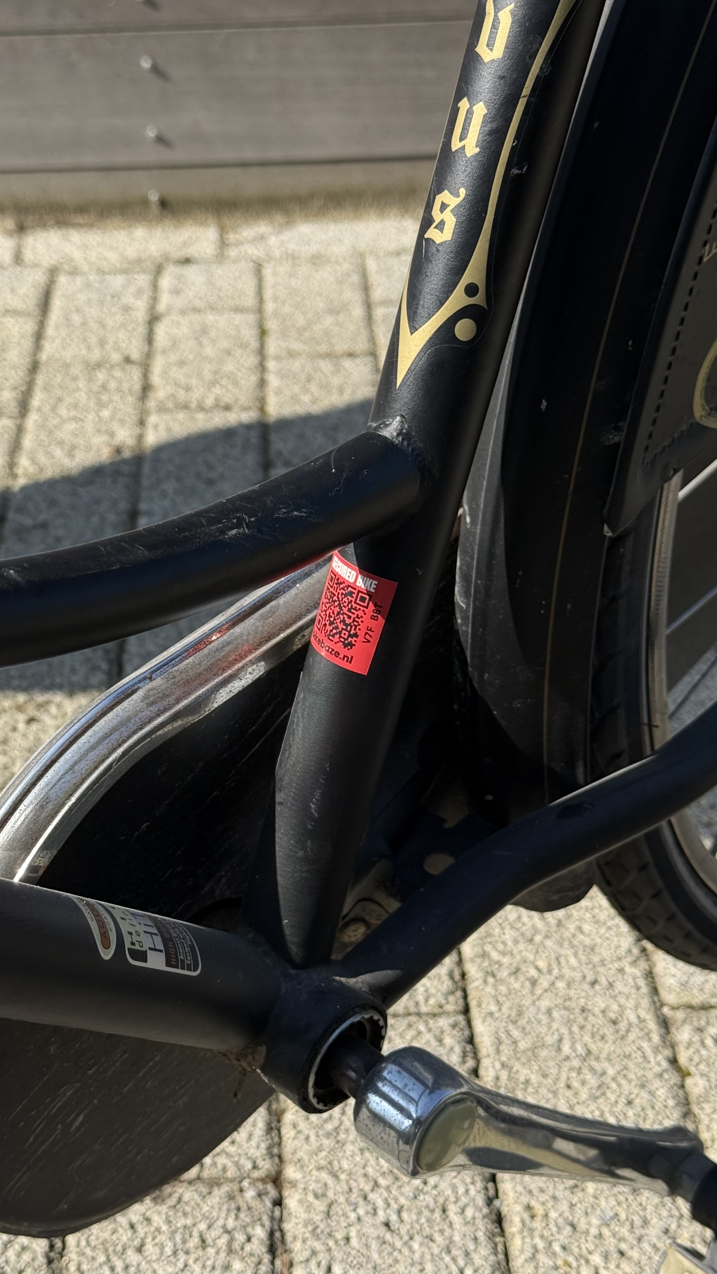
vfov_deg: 39.2
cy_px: 643
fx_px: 1791
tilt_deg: -32.9
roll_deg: -0.5
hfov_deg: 22.6
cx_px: 290
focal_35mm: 53
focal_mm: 6.76
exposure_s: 1/2976
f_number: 1.78
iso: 100
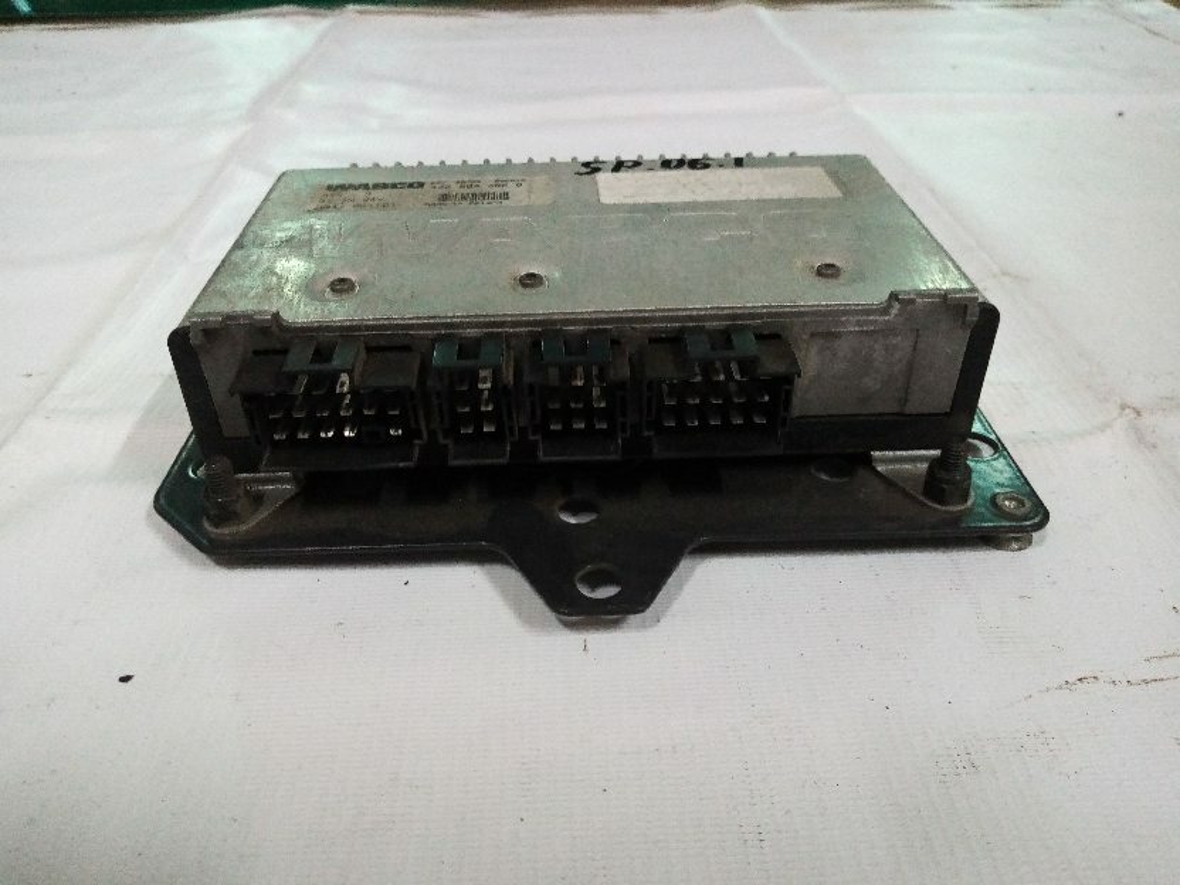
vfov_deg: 53.1
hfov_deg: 67.3
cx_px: 590
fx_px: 886
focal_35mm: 26
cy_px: 442
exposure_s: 1/25
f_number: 1.8
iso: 550
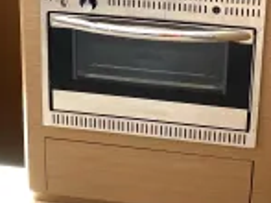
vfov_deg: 13.4
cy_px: -68
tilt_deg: -22.5
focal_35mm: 106
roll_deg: +0.4
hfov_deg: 18.4
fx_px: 829
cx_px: 63
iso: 32
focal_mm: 4.25
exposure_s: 1/673
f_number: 1.8
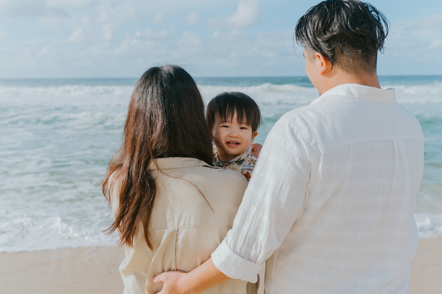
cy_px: 147
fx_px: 442
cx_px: 224
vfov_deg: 36.9
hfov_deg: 53.1
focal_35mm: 36
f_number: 4.5
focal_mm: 35
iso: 100
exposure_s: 1/800
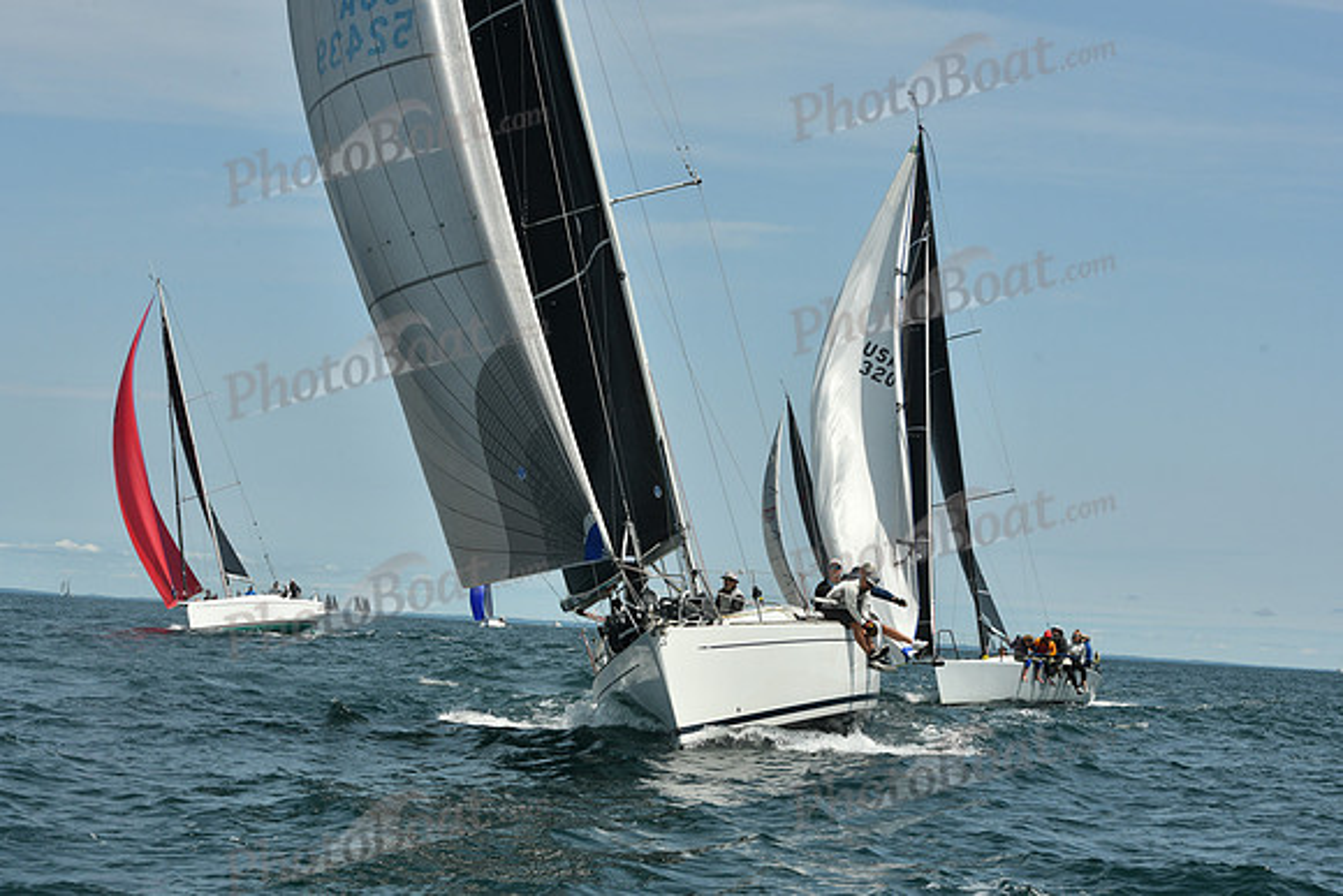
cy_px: 448
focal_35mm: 70
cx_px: 672
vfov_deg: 19.5
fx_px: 2612
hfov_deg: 28.8
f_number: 11
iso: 320
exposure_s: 1/1000
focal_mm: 70
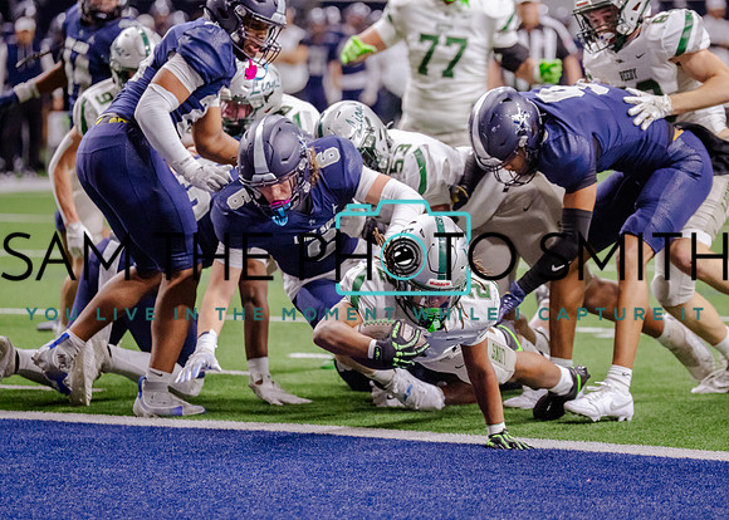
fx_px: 4134
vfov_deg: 7.2
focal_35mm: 200
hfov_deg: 10.1
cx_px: 415
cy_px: 266
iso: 3200
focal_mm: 143
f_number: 2.8
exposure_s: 1/1250
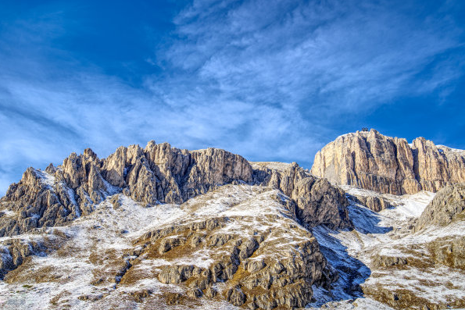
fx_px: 465
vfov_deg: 36.9
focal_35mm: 36
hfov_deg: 53.1
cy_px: 159
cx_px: 229
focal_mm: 35
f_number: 8
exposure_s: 1/640
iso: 200
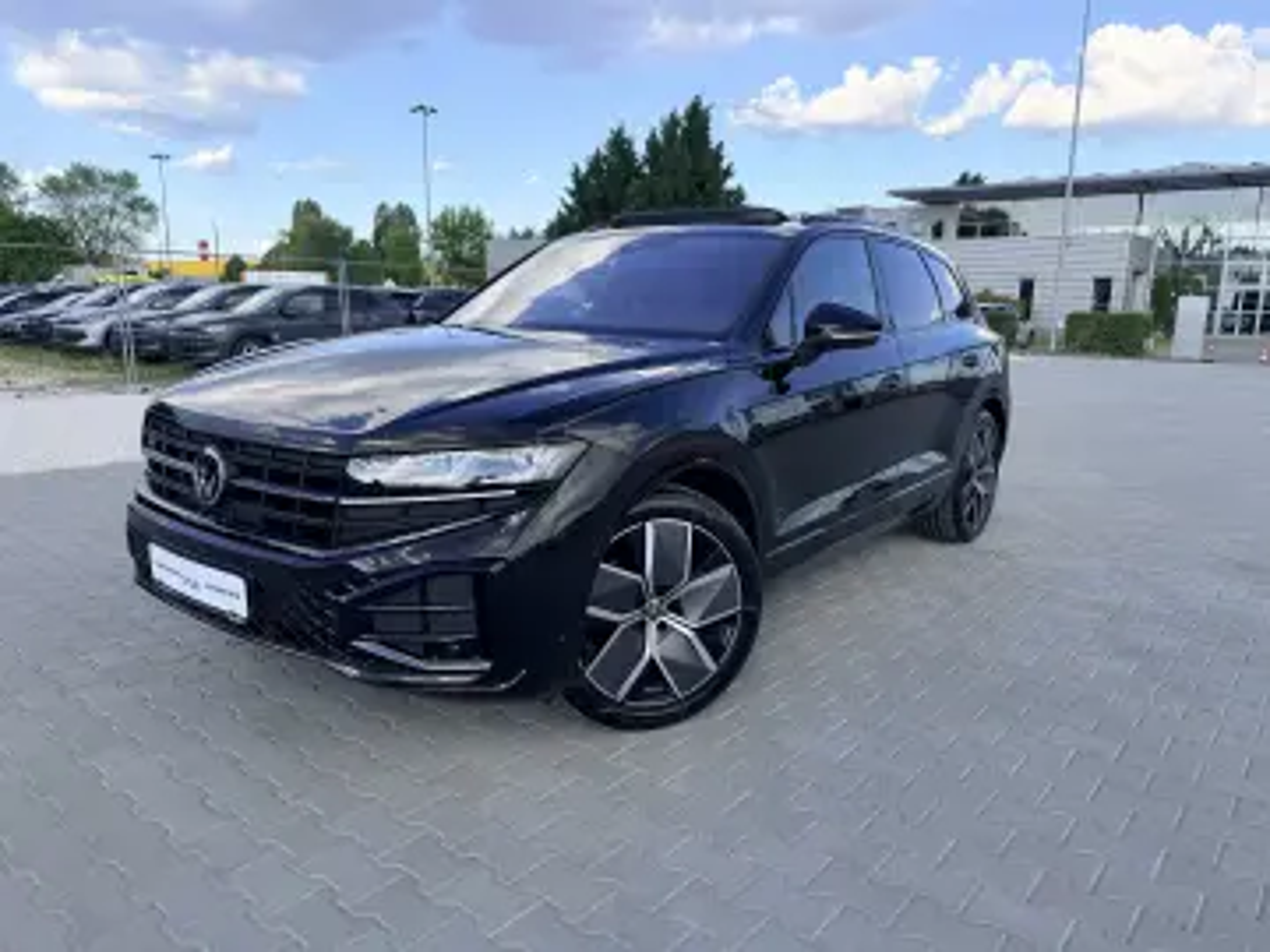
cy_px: 476
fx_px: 881
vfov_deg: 56.8
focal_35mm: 24
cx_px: 635
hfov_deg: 71.6
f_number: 1.78
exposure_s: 1/2053
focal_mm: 6.76
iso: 80
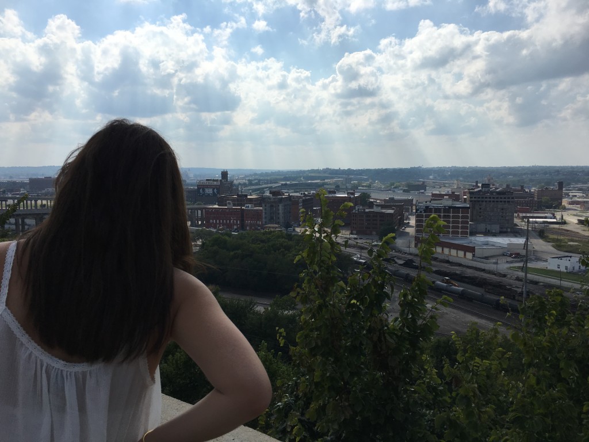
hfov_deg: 61.7
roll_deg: +0.0
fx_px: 493
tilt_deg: -4.8
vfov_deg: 48.2
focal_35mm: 29
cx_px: 294
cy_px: 221
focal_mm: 4.15
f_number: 2.2
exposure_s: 1/3663
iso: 25
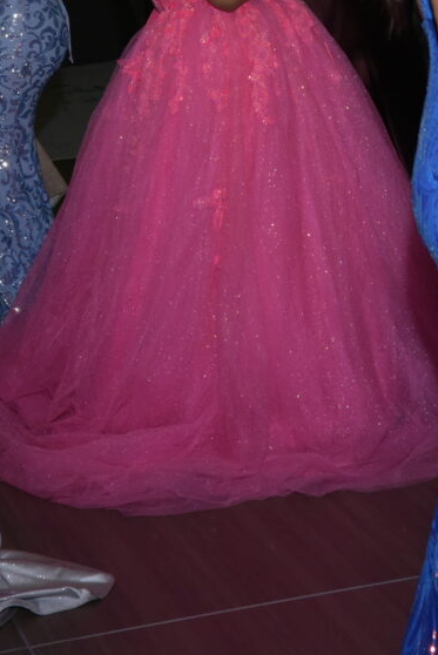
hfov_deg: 10.3
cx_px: 258
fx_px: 2423
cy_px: -36
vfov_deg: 15.1
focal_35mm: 133
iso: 2500
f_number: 8
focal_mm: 62
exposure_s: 1/160
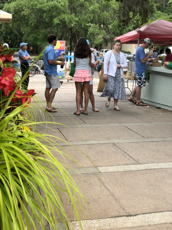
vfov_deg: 36.8
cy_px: 115
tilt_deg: -10.6
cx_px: 86
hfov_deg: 28.0
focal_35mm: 52
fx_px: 345
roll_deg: -1.1
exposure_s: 1/223
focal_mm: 6
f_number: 2.4
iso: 16
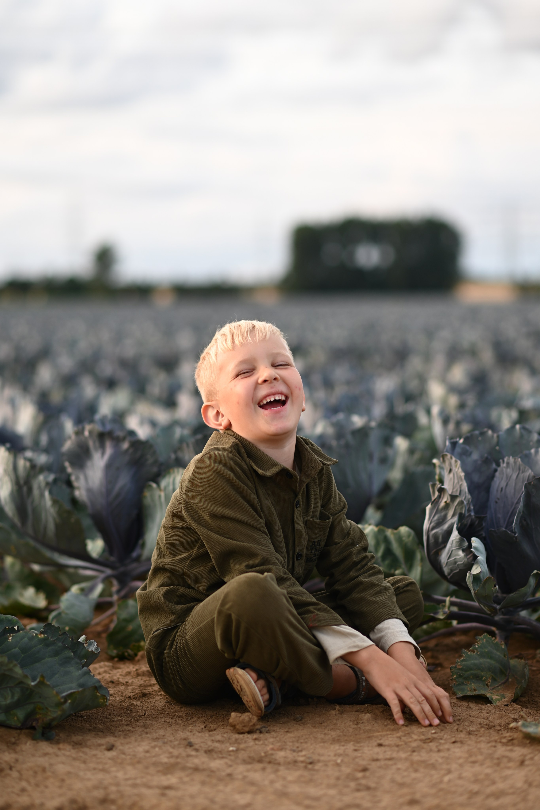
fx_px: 1912
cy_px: 405
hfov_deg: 16.1
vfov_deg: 23.9
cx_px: 270
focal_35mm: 85
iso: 125
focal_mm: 85
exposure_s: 1/160
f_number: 2.2
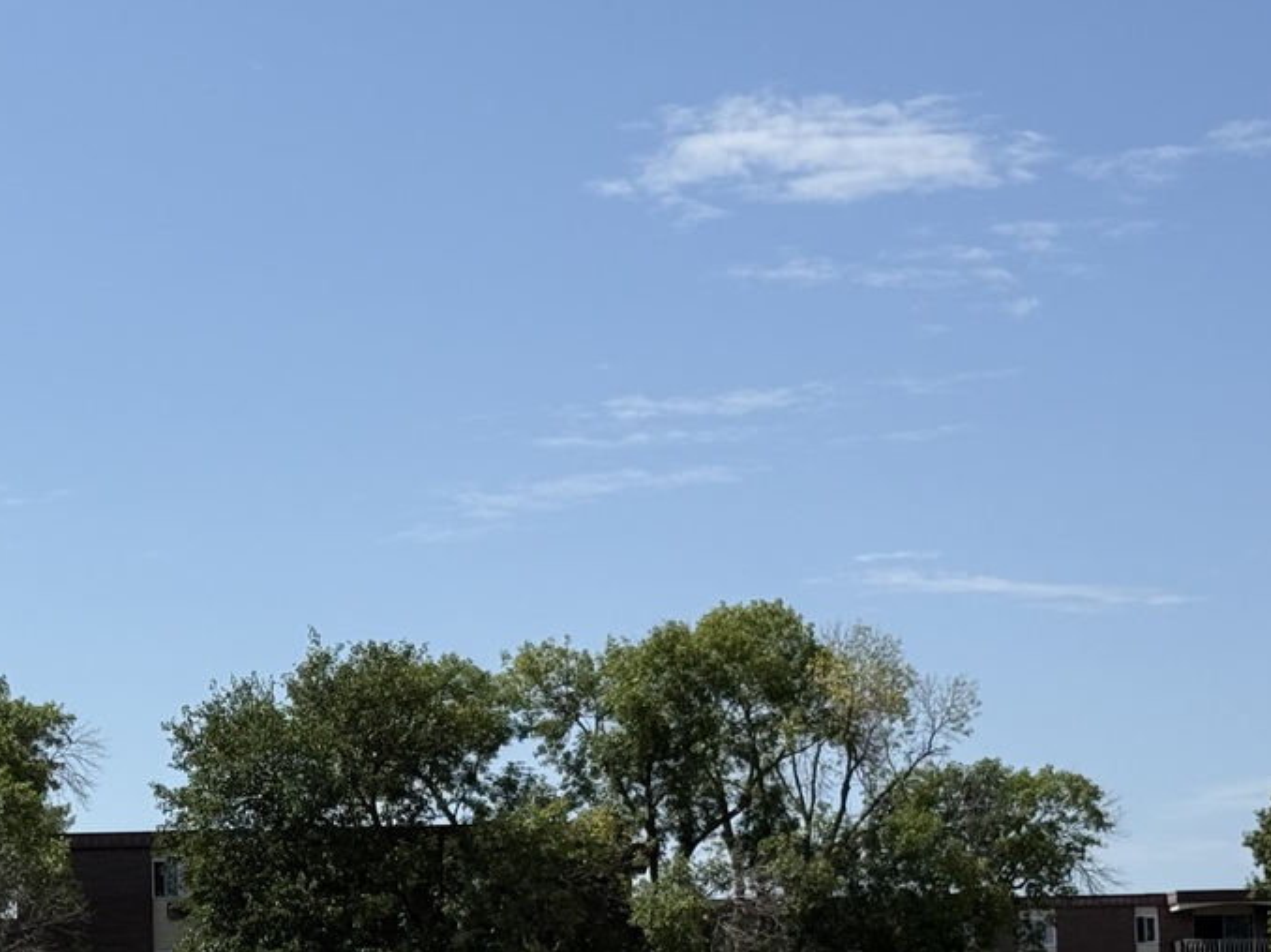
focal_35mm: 102
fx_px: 3744
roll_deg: +0.6
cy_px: 886
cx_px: 202
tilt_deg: +3.9
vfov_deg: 14.3
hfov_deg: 19.0
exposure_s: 1/6536
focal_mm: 6.76
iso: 64
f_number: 1.78
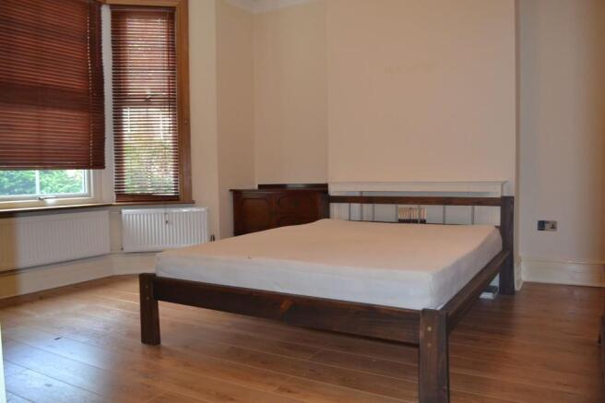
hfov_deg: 67.4
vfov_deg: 47.9
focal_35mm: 27
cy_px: 202
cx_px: 302
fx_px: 454
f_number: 3.5
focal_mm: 18
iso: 640
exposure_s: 1/60
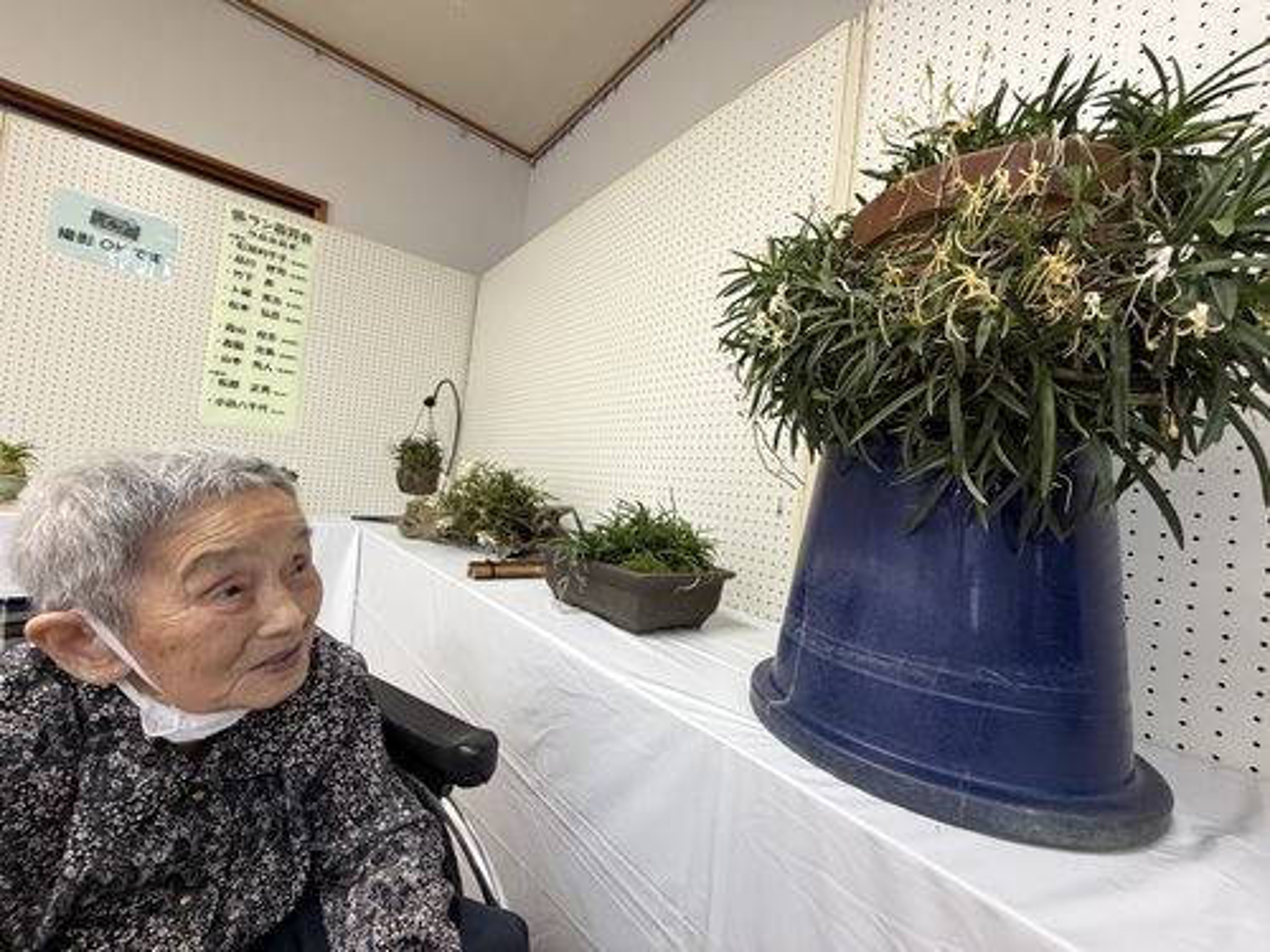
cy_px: 476
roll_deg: -4.9
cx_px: 635
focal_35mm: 14
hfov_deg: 102.1
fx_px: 514
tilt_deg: +2.2
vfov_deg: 85.7
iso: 320
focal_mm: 2.22
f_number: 2.2
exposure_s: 1/60
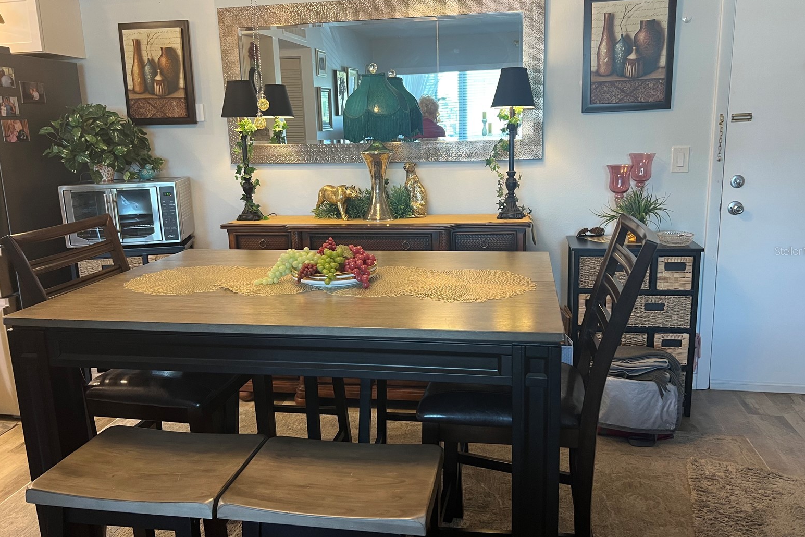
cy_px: 251
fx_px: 626
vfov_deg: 46.4
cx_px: 407
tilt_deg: -12.6
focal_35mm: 28
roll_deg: +0.7
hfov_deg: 65.5
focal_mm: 5.7
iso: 125
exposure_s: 1/60
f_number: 1.5
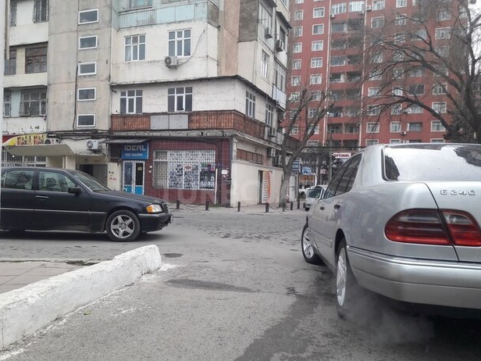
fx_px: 417
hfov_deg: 60.0
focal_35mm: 30
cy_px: 192
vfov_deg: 46.8
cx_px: 237
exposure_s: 1/190
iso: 40
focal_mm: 3.7
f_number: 1.9
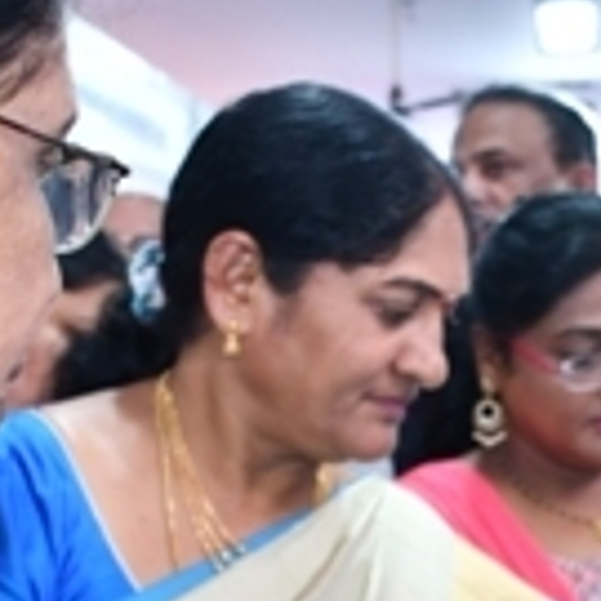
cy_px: 666
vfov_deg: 15.5
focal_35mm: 109
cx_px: 623
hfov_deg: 15.6
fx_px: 2141
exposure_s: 1/125
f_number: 3.5
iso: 320
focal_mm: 18
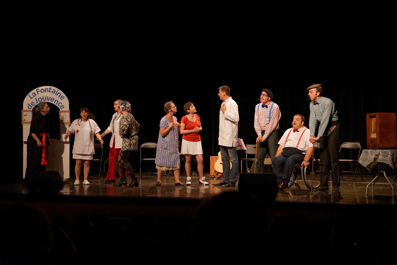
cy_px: 132
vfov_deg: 24.6
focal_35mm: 55
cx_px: 198
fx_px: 607
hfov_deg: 36.2
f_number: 4
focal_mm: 55
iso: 3200
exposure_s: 1/320
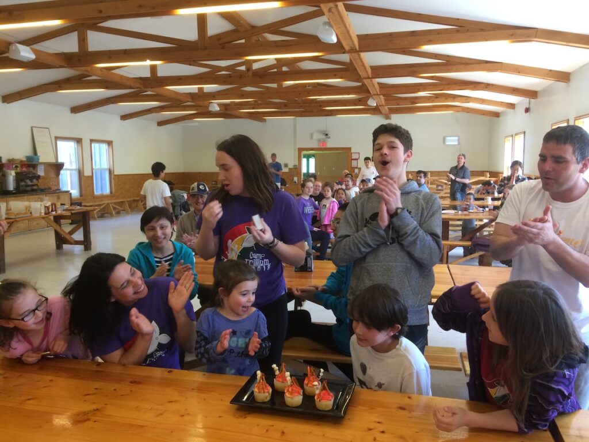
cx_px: 294
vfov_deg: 48.2
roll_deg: +0.3
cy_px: 221
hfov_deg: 61.7
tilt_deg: -9.3
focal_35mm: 29
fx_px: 493
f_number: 2.2
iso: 64
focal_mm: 4.15
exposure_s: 1/30
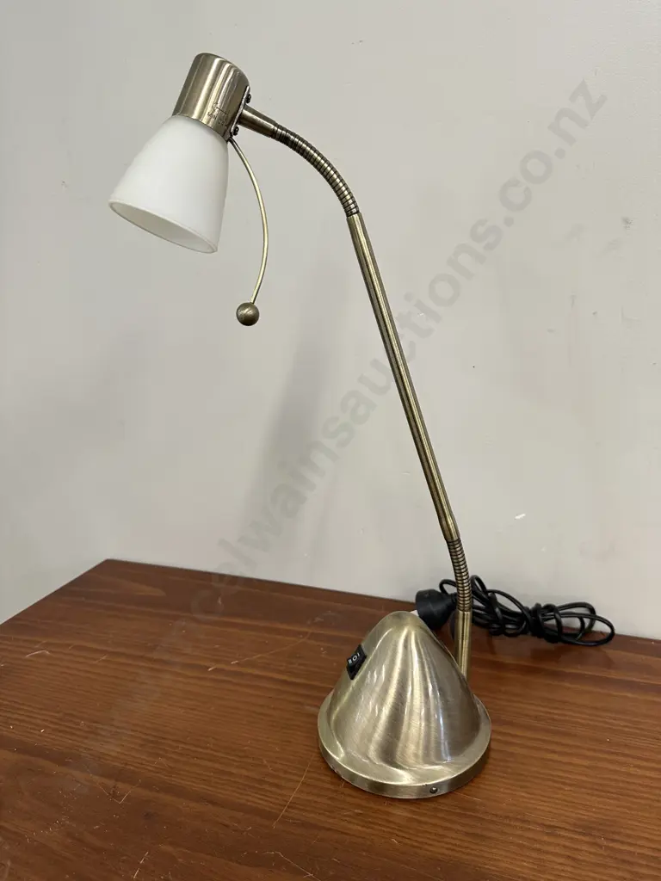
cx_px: 330
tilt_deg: -16.0
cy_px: 440
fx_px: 611
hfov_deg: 56.8
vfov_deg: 71.6
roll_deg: +3.0
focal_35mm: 24
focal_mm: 6.86
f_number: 1.78
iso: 125
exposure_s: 1/100
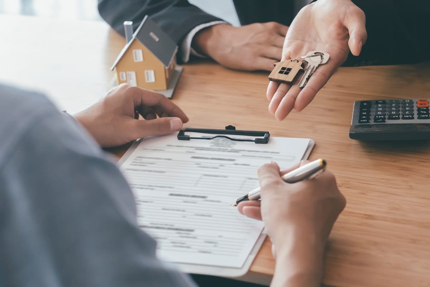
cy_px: 144
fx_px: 1003
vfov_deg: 16.3
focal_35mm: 84
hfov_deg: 24.2
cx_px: 215
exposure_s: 1/125
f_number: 4
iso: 1000
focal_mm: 56
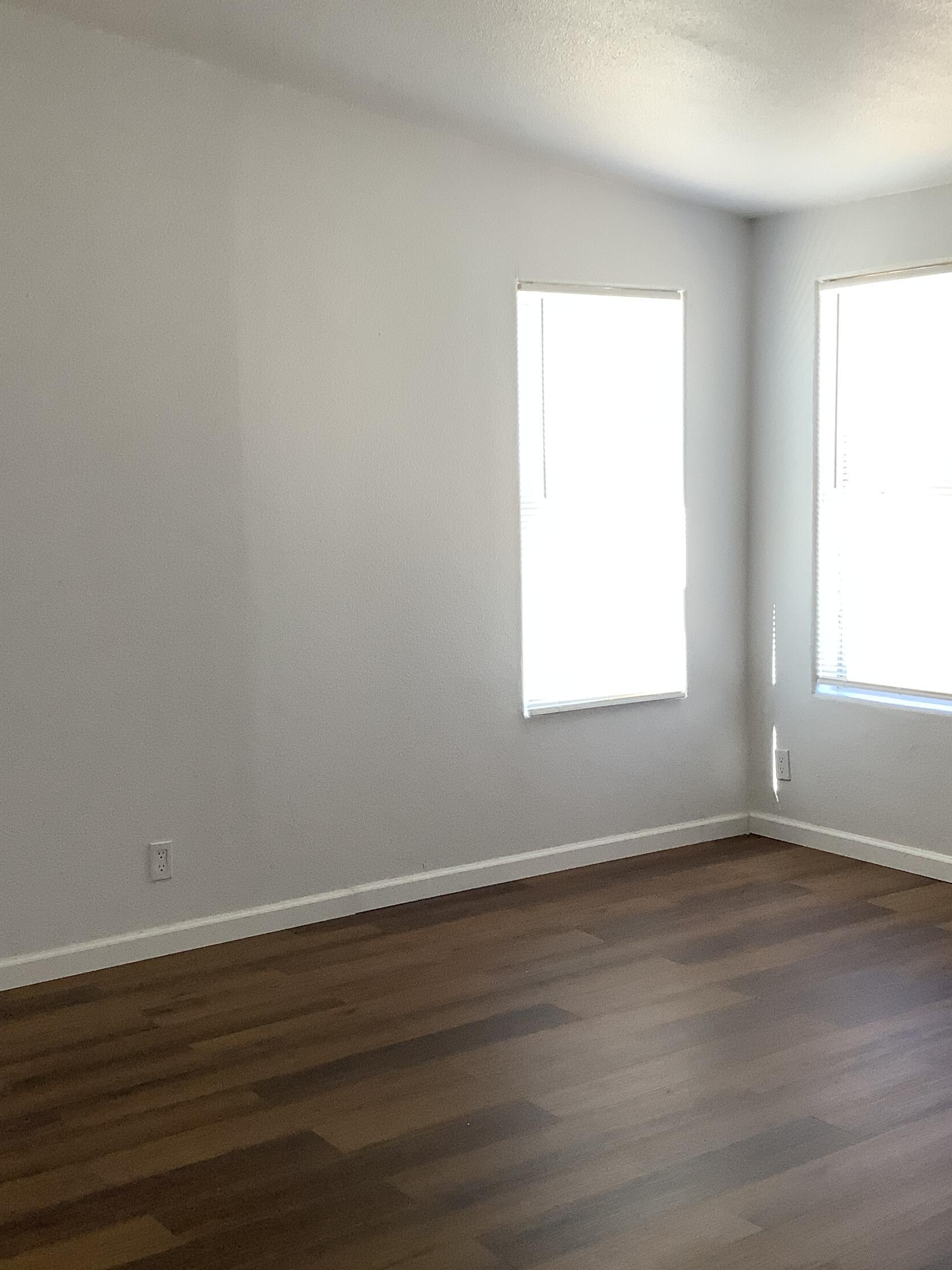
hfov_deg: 34.3
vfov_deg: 44.8
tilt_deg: -6.7
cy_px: 630
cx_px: 418
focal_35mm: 42
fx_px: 1540
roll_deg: +1.9
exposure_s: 1/120
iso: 80
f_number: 2.4
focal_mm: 3.3
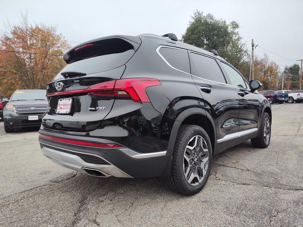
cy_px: 114
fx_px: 201
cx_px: 152
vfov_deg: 58.9
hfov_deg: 73.9
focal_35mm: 23
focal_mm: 5.56
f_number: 1.88
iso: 100
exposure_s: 1/319
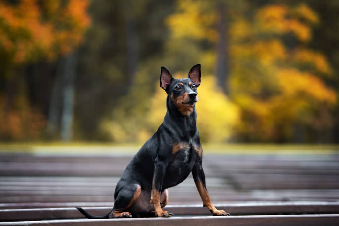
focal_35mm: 140
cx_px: 170
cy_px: 113
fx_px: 1319
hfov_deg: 14.6
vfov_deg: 9.8
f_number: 3.2
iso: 400
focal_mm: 140
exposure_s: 1/400
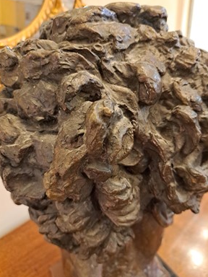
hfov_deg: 54.9
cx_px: 103
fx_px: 200
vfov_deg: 69.4
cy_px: 136
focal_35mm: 25
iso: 320
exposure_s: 1/33
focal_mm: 5.23
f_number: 1.8
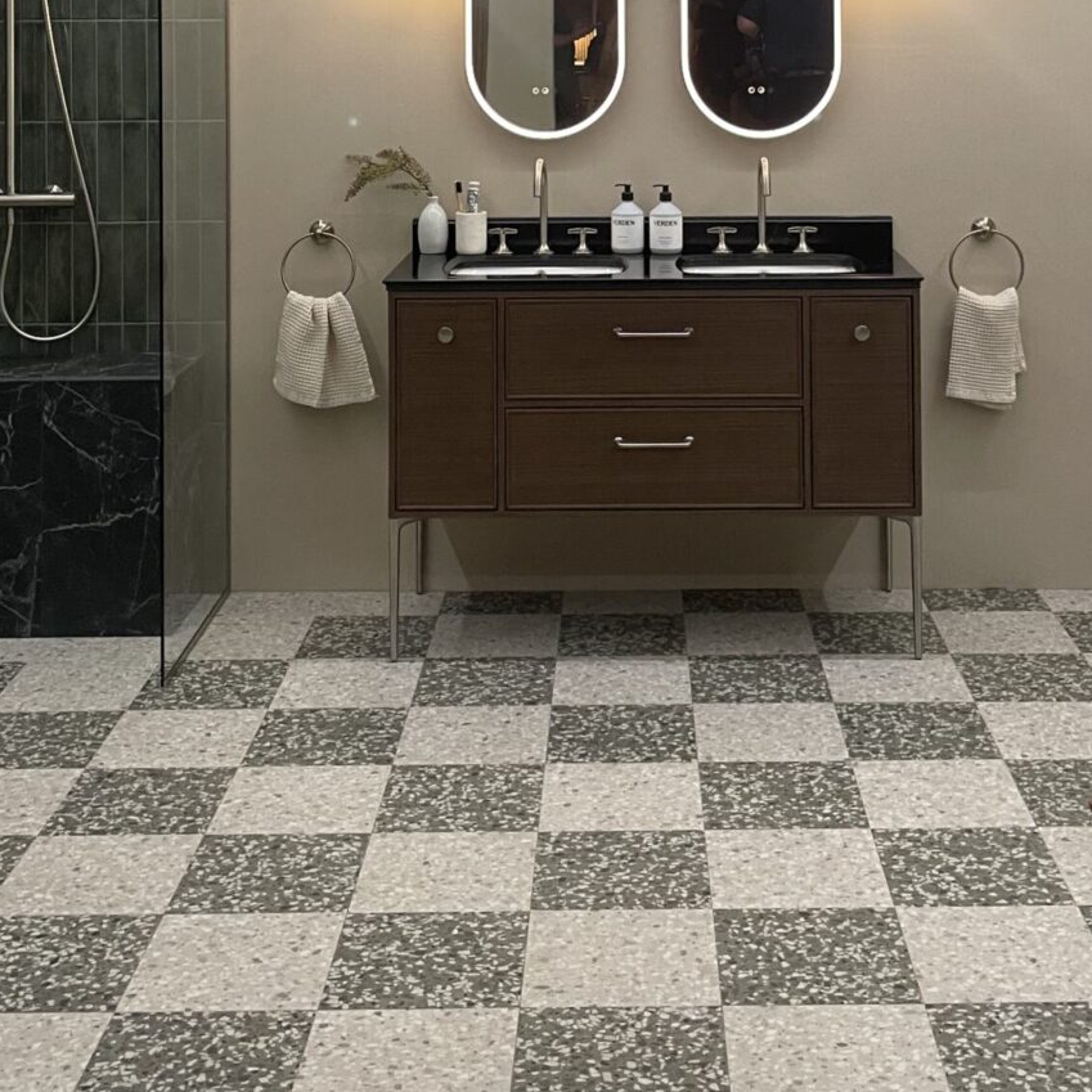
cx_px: 602
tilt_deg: +0.2
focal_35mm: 52
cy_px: 32
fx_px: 1856
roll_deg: +0.5
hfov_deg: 32.8
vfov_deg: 30.7
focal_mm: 4.2
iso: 160
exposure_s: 1/60
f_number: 1.6
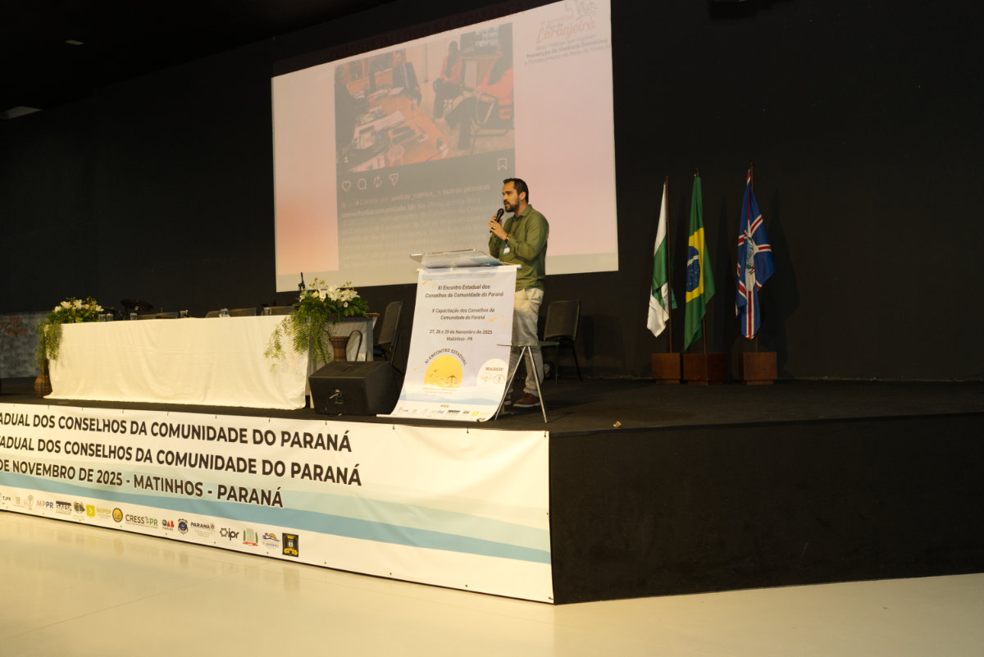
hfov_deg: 54.4
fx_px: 957
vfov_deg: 37.9
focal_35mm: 35
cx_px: 492
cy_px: 328
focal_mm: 35
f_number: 2.8
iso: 2000
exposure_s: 1/100
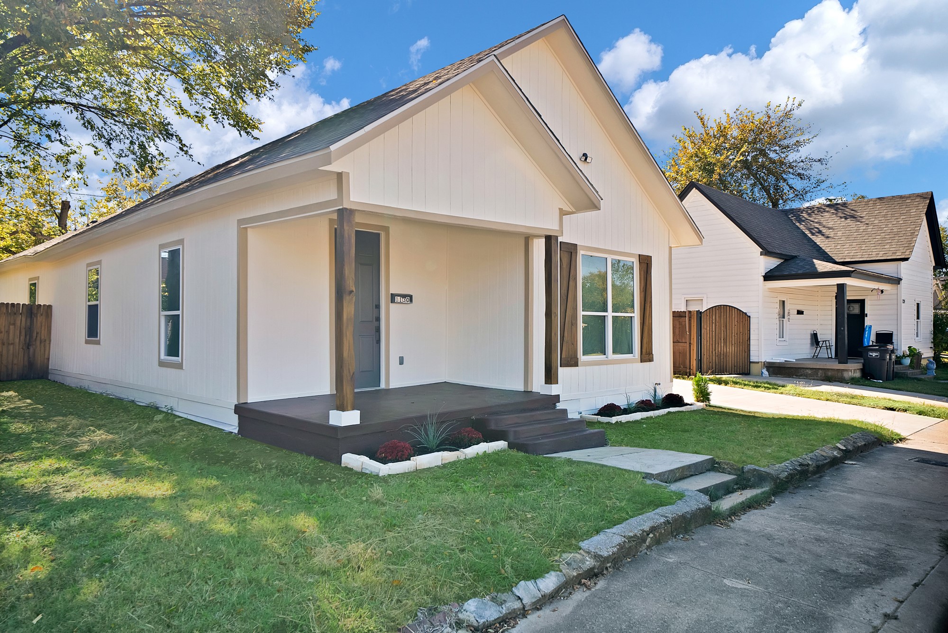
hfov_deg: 73.7
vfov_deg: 53.2
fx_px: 632
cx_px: 474
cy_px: 316
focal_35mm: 24
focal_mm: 24
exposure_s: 1/160
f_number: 9
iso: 640
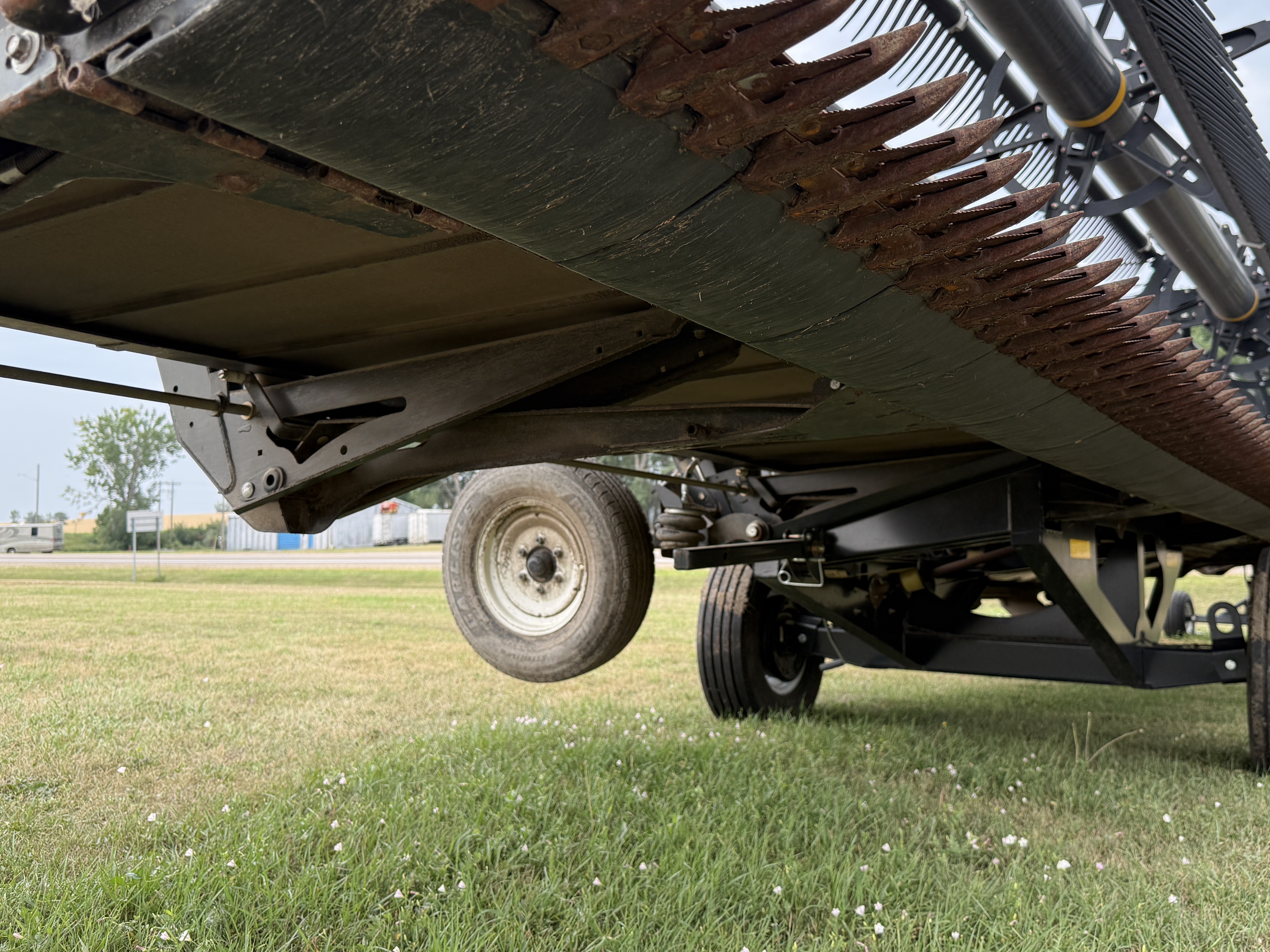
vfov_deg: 42.7
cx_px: 695
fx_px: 1211
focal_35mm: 33
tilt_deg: +7.2
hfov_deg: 55.3
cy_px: 363
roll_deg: +0.3
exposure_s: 1/319
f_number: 1.78
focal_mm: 6.76
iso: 100
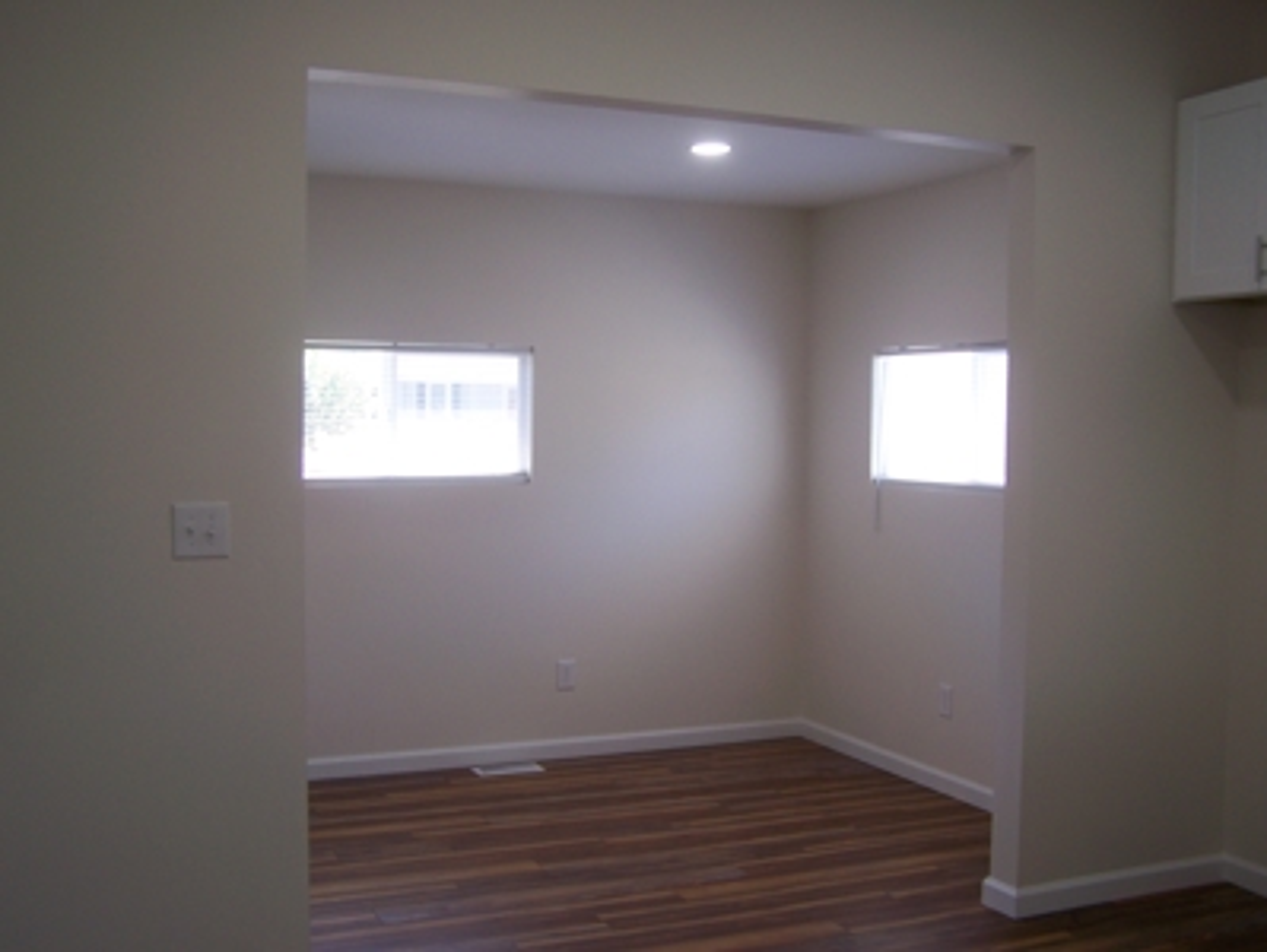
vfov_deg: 37.8
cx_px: 634
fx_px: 1392
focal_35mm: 38
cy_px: 476
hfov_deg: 48.9
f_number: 2.8
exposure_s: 1/50
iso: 80
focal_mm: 6.3
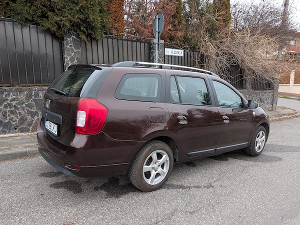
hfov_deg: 71.6
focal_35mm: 24
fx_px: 208
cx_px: 150
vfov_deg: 56.8
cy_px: 112
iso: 61
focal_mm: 4.53
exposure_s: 1/82.1
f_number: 1.7
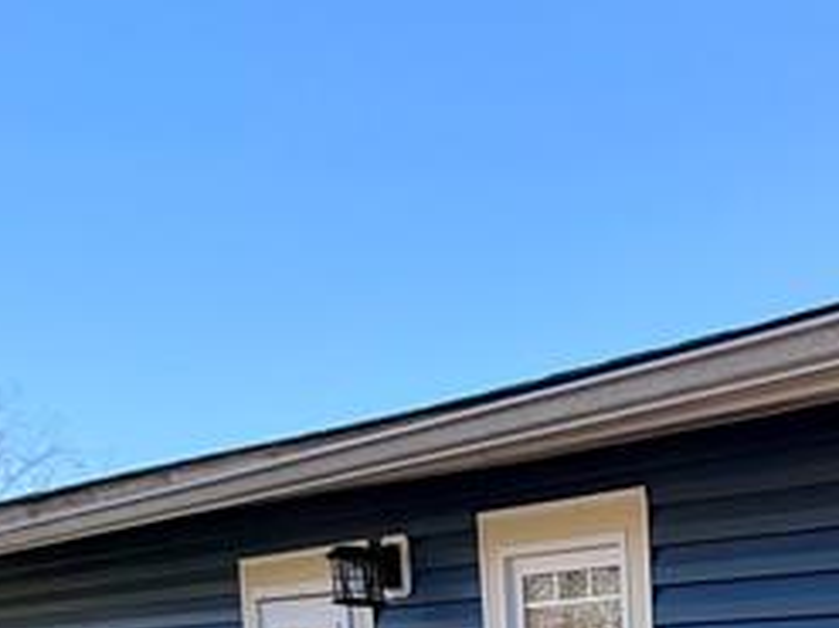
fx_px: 1405
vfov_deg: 20.9
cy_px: 974
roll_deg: -1.6
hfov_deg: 21.8
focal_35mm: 58
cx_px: 1495
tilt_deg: -7.1
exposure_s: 1/770
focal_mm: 2.22
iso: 32
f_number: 2.2
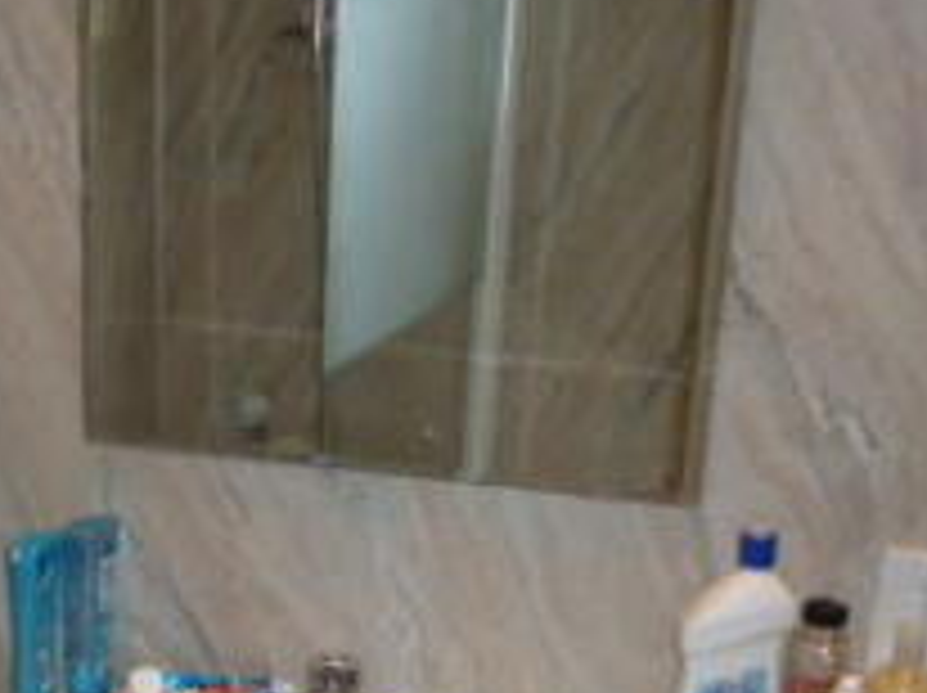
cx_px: -164
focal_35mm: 68
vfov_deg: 20.7
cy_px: 731
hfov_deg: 25.8
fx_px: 1819
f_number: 3.3
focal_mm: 4.3
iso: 125
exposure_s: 1/60
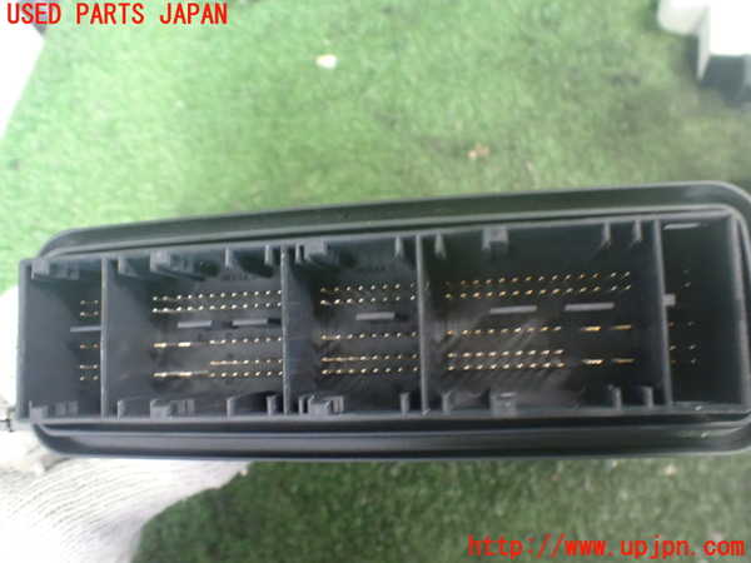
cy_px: 282
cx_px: 376
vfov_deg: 46.8
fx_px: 651
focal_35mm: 30
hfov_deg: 60.0
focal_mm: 5.4
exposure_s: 1/30
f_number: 2.3
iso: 1000
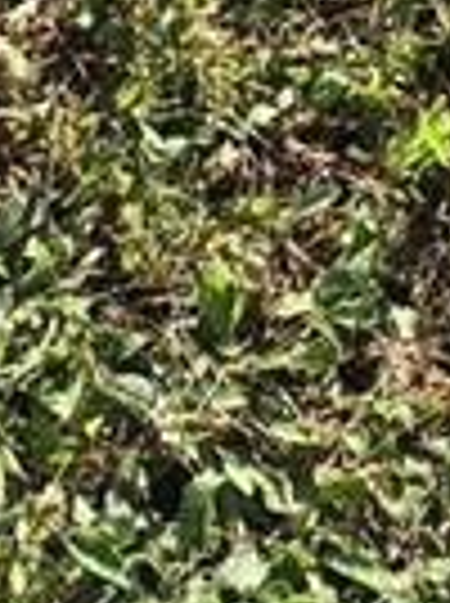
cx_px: 153
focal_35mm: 161
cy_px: -770
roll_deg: -2.8
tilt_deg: -34.9
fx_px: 2800
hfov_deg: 9.2
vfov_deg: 10.7
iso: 20
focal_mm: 3.99
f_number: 1.8
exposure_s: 1/1126
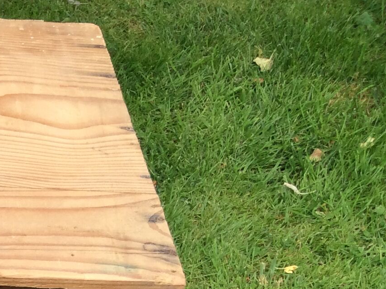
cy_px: 394
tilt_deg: -48.5
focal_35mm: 97
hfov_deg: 18.0
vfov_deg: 14.5
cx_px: -198
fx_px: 1080
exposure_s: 1/555
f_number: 2.4
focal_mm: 3.3
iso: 32
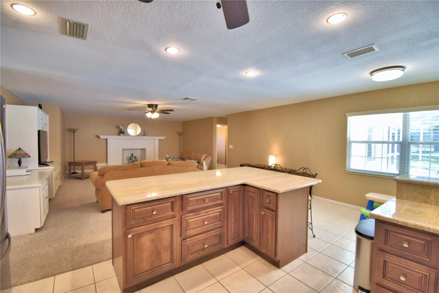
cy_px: 146
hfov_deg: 100.4
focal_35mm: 15
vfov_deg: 77.3
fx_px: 183
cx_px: 220
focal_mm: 10
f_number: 4.5
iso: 400
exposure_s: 1/50
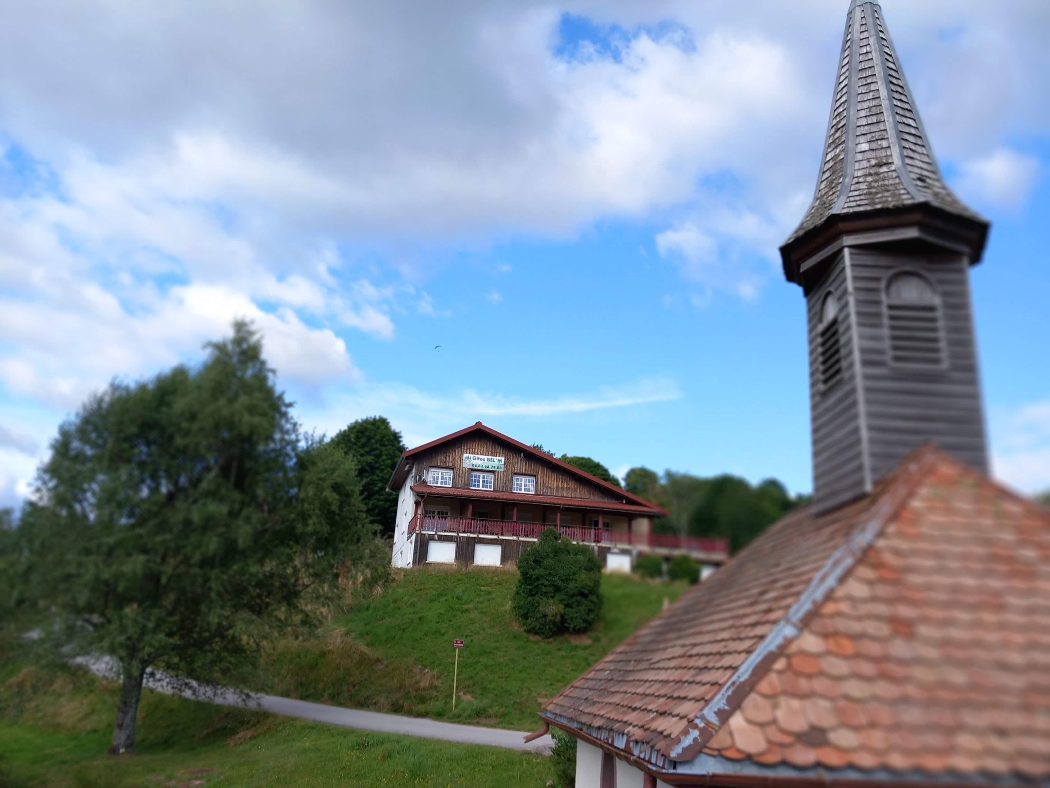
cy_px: 394
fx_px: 758
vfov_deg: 54.9
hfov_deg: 69.4
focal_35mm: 25
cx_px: 525
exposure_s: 1/300
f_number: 2
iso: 20
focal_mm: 4
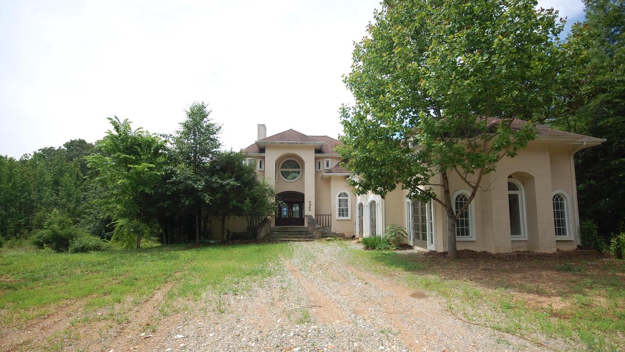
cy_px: 192
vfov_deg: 62.3
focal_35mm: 18
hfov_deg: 94.2
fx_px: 291
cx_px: 309
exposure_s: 1/500
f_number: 5.6
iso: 200
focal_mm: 11
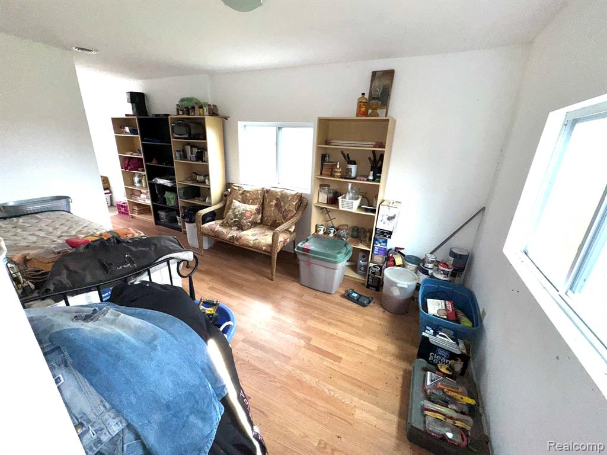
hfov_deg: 102.1
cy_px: 228
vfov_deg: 85.7
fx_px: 245
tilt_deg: -19.4
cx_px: 304
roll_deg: -2.0
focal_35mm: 14
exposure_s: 1/122
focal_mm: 2.22
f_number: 2.2
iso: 50
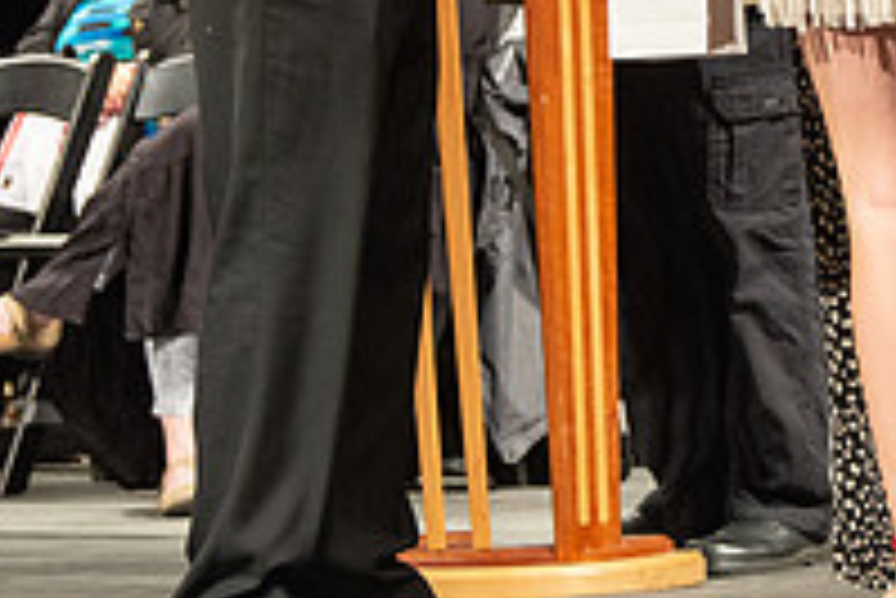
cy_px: -293
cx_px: 862
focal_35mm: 366
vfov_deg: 3.7
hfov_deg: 5.6
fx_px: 9116
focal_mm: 112
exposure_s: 1/100
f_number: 4
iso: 1600
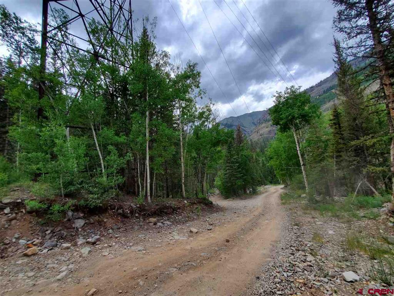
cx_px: 197
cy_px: 148
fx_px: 148
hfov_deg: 106.2
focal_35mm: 13
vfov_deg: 89.9
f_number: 2.2
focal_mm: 1.8
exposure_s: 1/773
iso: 50
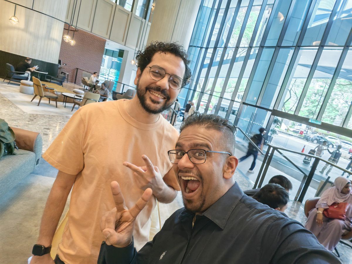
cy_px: 132
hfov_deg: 79.0
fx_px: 214
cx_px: 176
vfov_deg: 63.4
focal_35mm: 21
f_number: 2
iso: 400
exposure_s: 1/25
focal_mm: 3.09
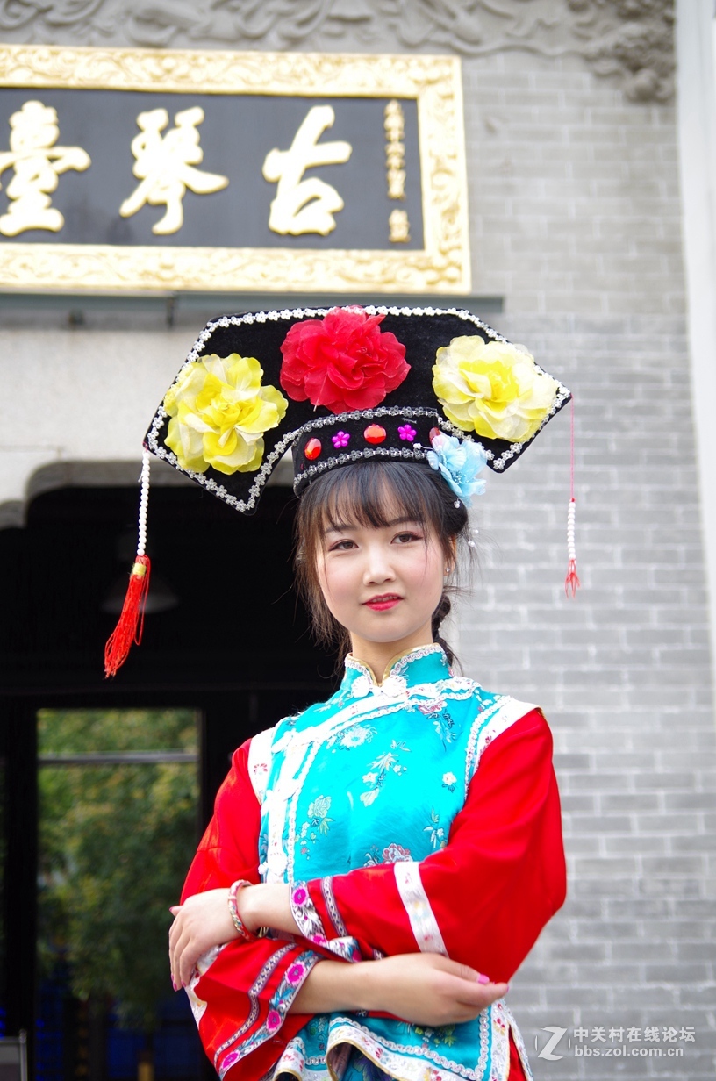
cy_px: 540
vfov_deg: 27.0
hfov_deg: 18.1
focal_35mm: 75
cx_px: 358
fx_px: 2247
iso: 100
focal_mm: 50
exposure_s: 1/60
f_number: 4
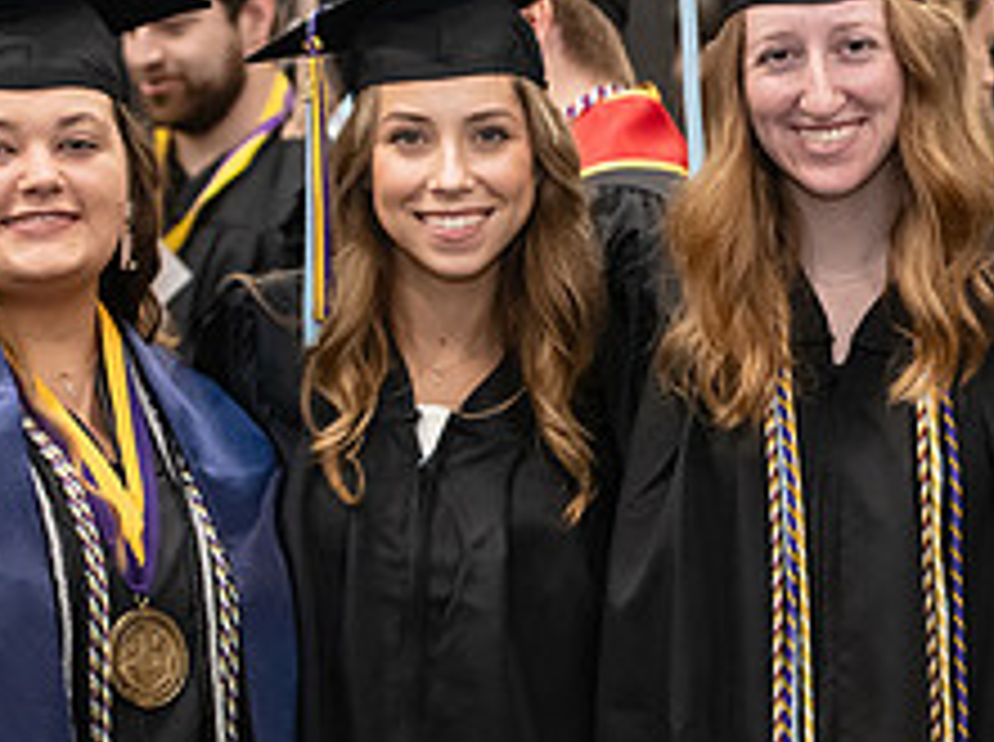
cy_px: 483
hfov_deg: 11.1
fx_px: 5074
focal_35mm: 177
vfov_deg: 8.4
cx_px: 877
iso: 2500
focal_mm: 70
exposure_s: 1/200
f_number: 3.2
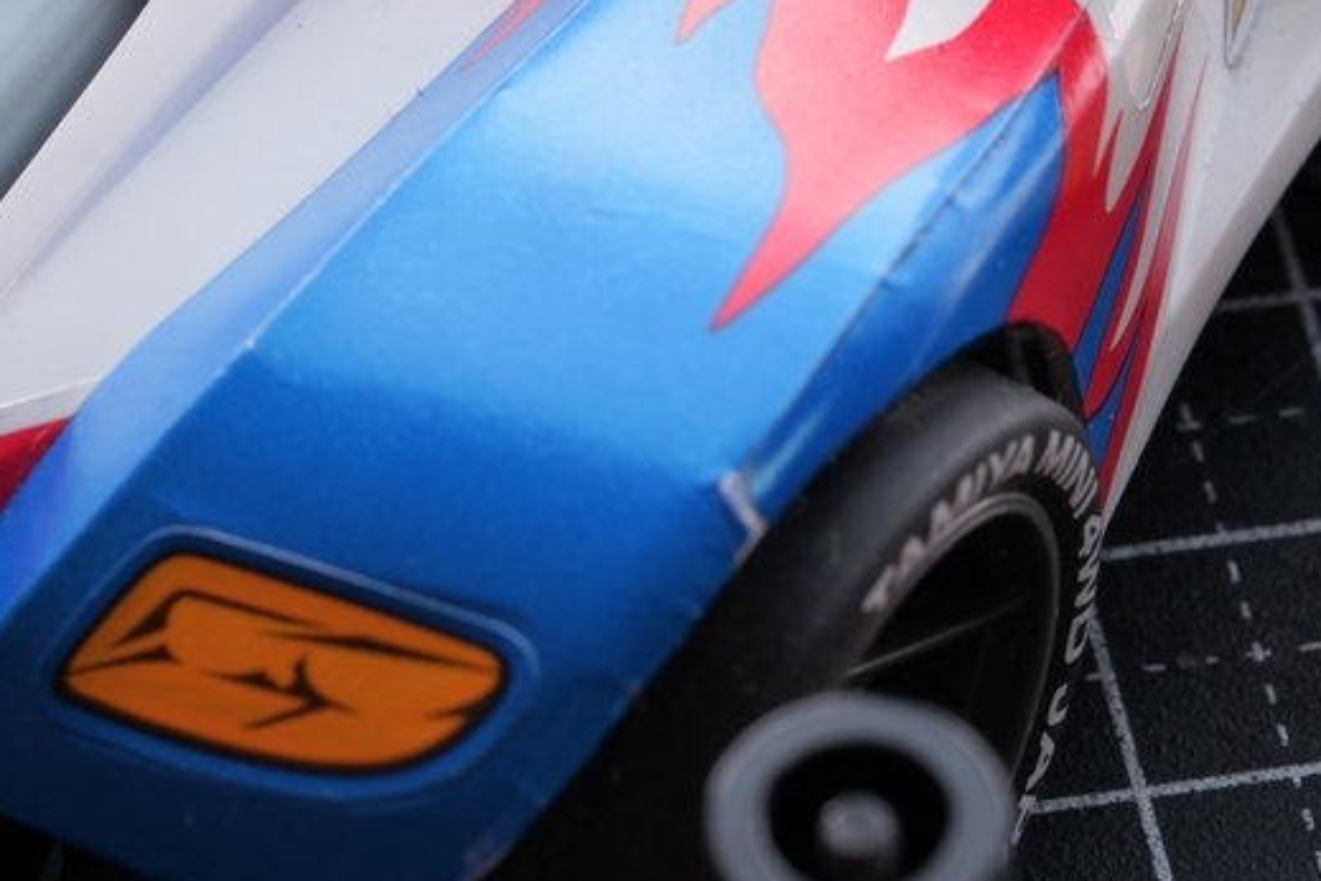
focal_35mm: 208
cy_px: -64
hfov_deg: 9.9
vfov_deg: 6.6
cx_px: 664
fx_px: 7632
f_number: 14
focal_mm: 90
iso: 400
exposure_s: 1/13
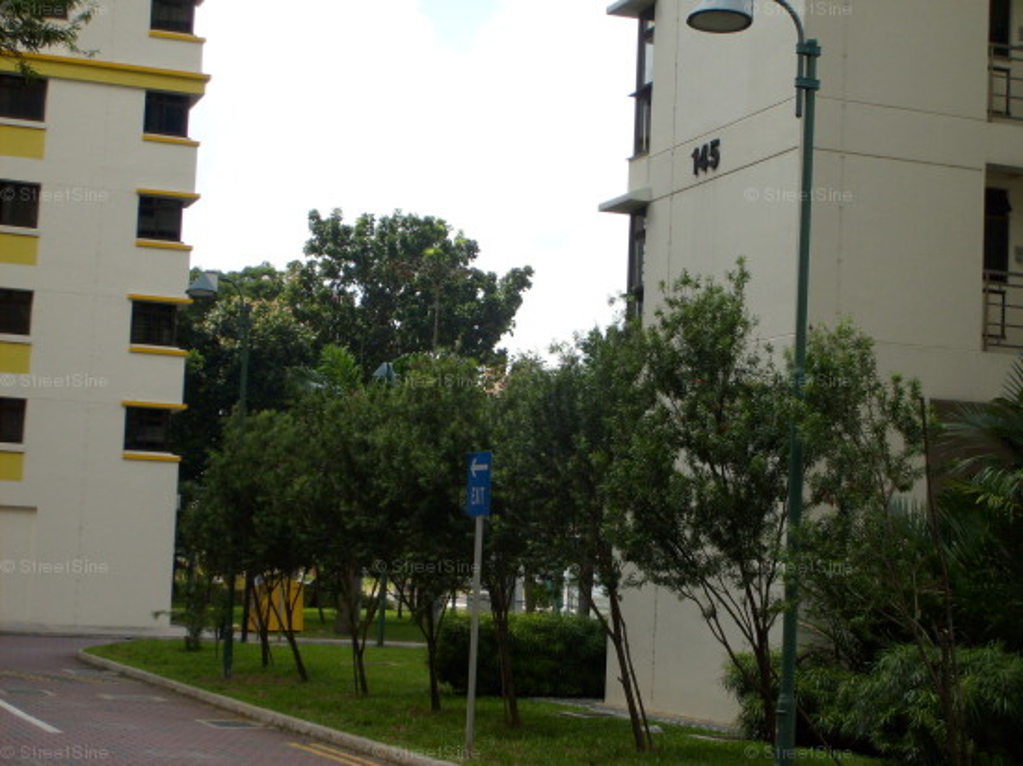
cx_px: 512
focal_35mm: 72
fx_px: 2127
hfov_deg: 27.0
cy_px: 383
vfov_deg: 20.4
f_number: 3.9
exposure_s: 1/500
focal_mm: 12
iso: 80
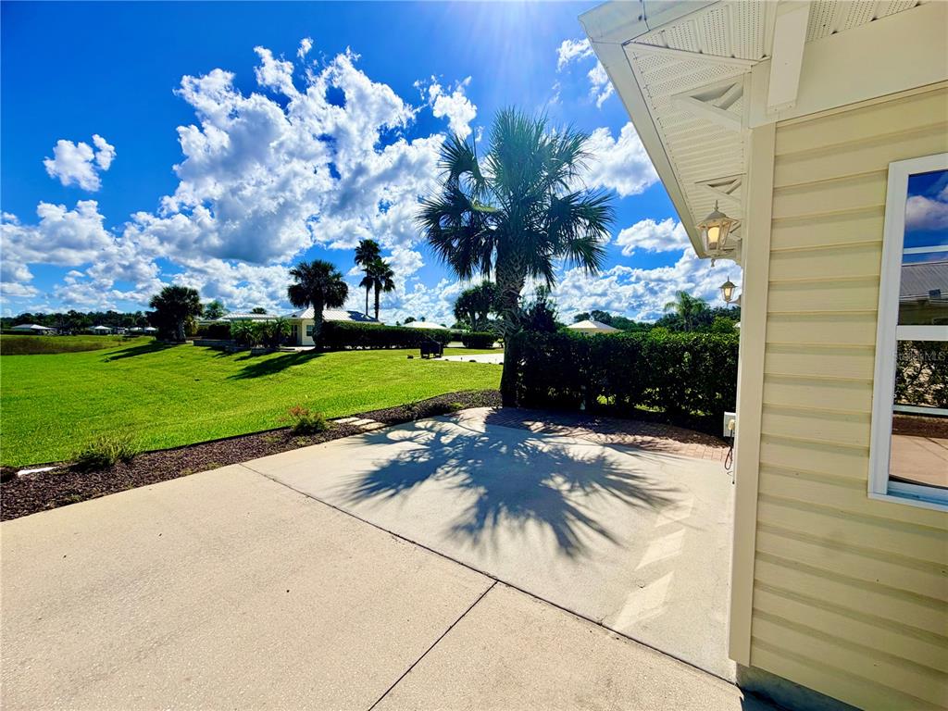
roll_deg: -0.4
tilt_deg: -0.8
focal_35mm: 14
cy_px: 356
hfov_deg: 102.1
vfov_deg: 85.7
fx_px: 383
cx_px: 474
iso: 20
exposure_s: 1/1795
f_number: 2.2
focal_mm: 2.22
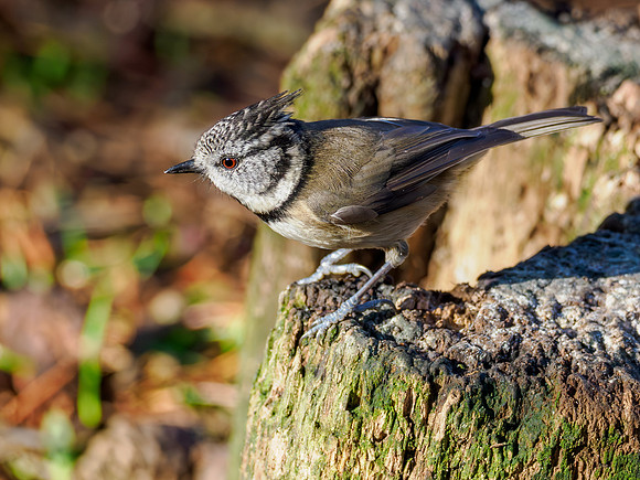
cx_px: 227
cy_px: 212
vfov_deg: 1.3
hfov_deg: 1.7
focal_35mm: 1142
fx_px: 21119
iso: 1250
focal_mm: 300
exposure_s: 1/1000
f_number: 4
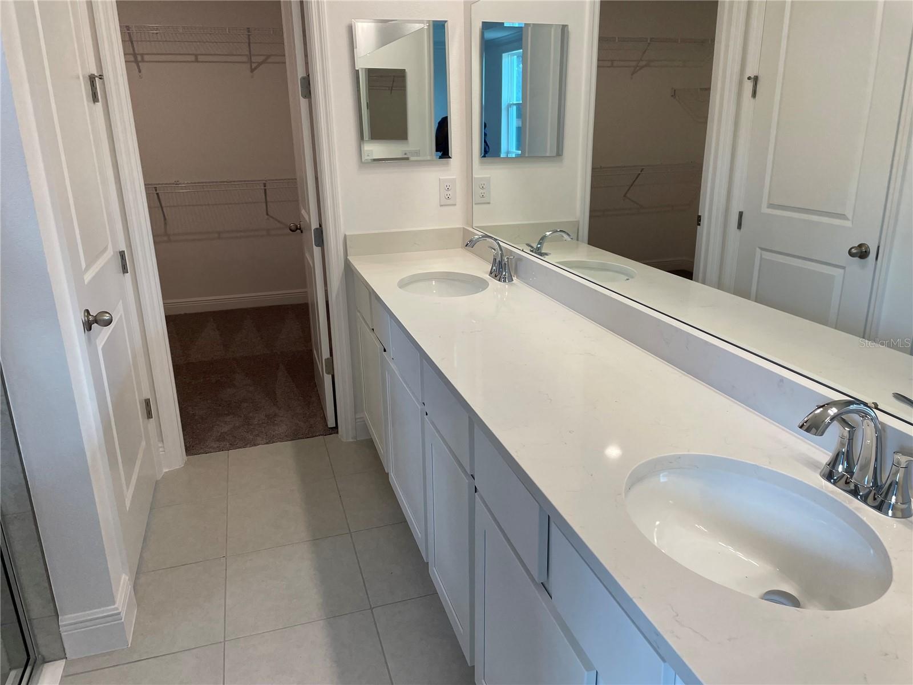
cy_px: 342
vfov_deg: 53.1
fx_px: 686
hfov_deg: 67.3
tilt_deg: -17.7
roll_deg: +1.3
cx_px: 456
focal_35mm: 26
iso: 64
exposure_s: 1/120
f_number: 1.6
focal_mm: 4.2
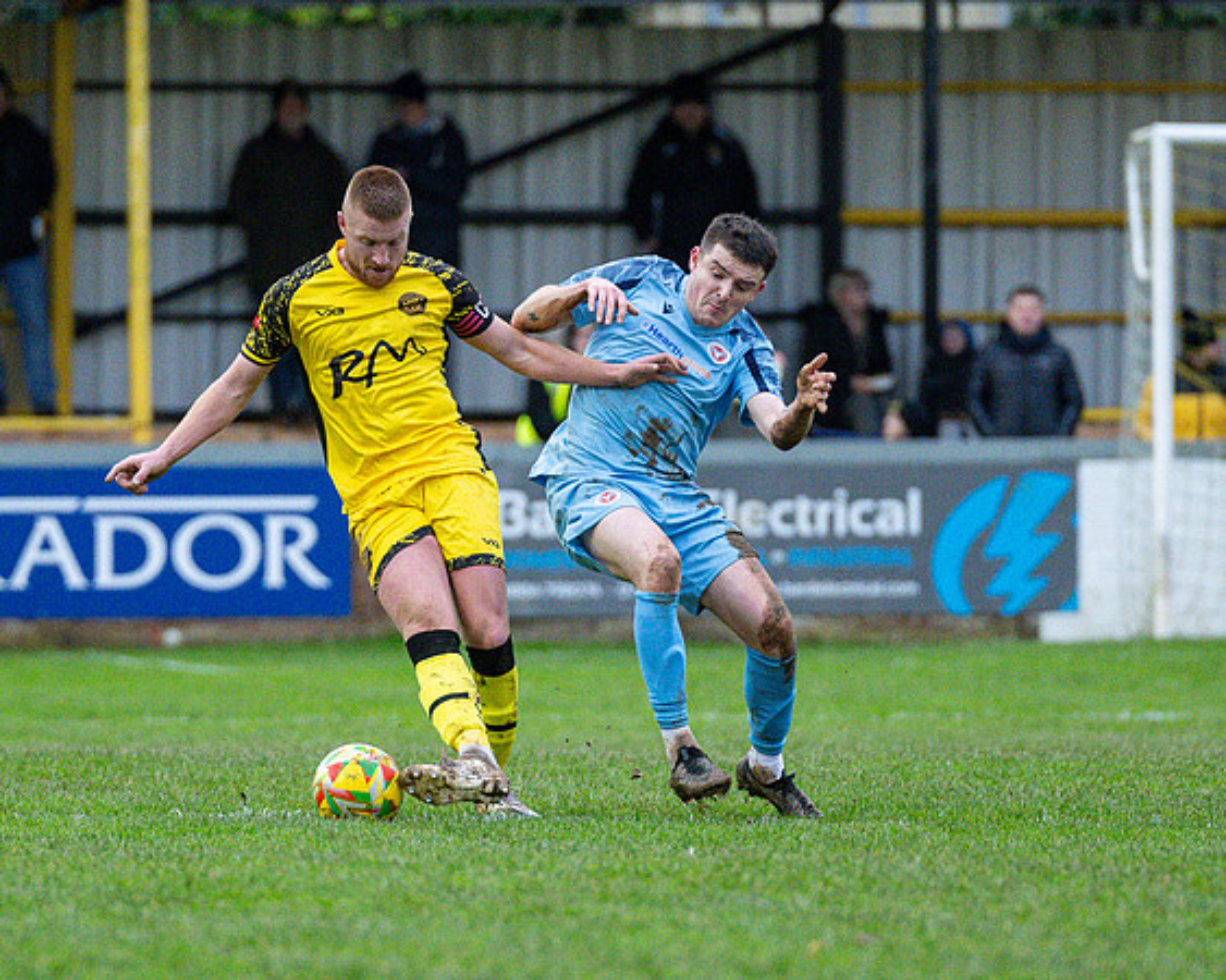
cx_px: 397
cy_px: 550
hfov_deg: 3.3
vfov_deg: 2.6
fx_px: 21329
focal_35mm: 588
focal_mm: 200
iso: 2000
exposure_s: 1/1600
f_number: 2.8
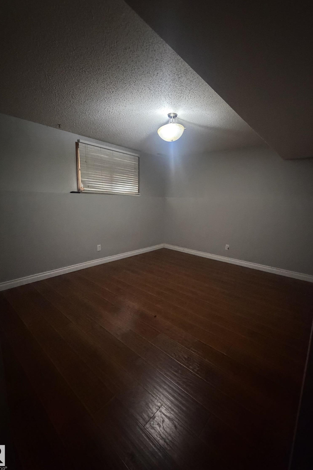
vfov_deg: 100.4
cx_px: 165
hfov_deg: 77.2
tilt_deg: -9.1
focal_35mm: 15
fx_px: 196
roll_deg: -1.3
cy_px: 232
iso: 1600
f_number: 2.2
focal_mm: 2.22
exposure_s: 1/30
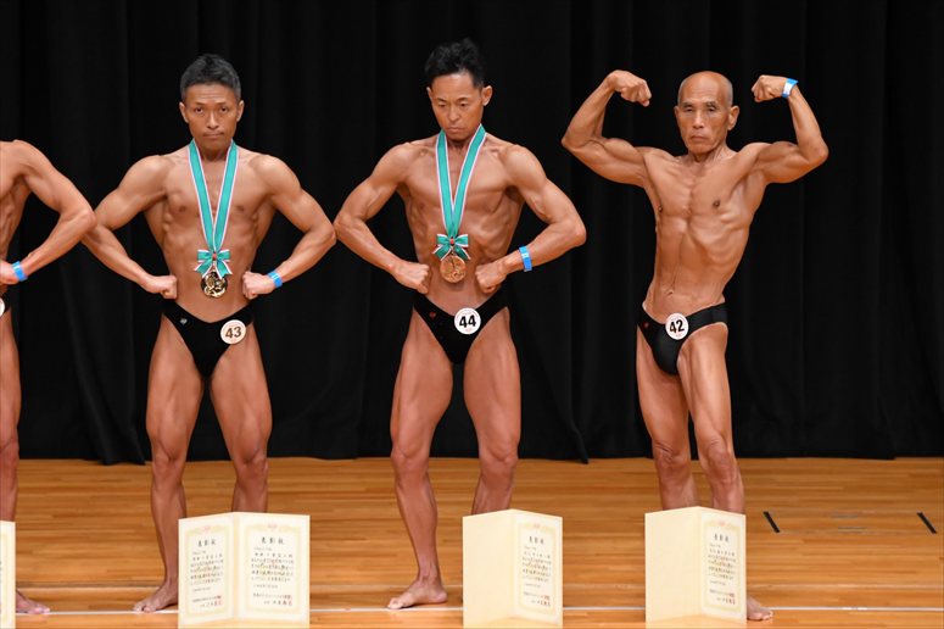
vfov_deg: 4.6
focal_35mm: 300
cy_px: 314
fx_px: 7863
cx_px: 472
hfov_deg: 6.9
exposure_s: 1/400
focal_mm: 200
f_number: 5.6
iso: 3200
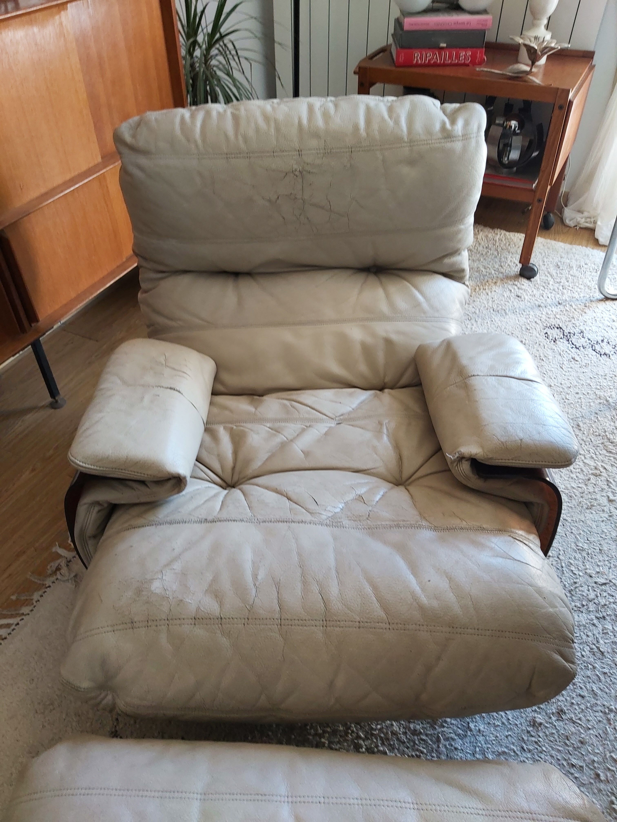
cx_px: 308
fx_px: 618
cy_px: 411
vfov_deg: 67.3
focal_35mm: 26
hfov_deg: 53.1
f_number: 1.7
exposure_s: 1/50
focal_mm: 3.92
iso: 125
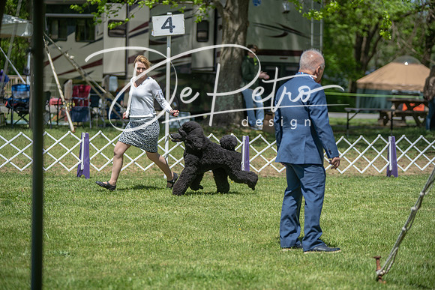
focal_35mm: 135
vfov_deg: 10.2
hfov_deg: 15.2
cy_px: 145
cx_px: 218
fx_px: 1632
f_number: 2.8
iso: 125
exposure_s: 1/1600
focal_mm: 135
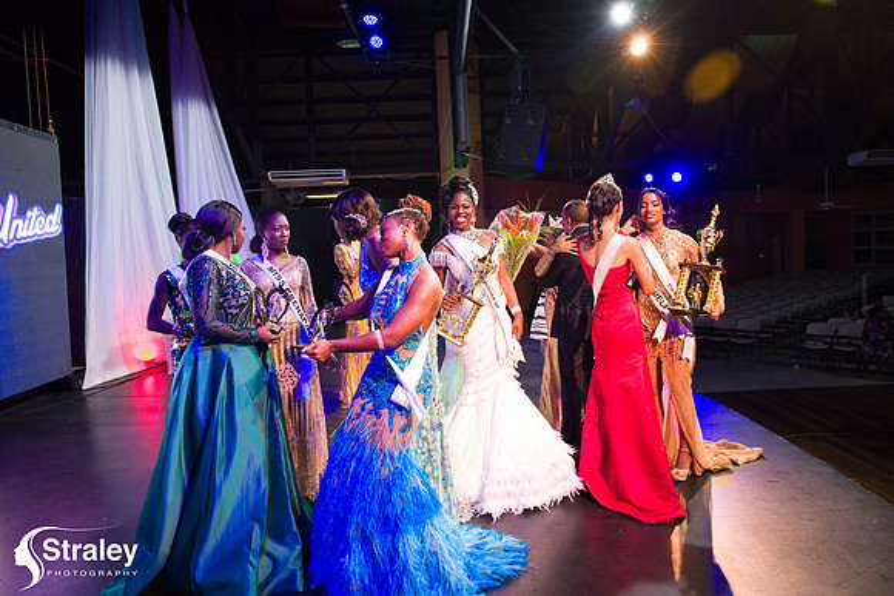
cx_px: 447
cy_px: 298
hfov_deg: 67.4
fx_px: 671
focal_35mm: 27
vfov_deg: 48.0
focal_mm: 27
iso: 4000
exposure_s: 1/160
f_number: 5
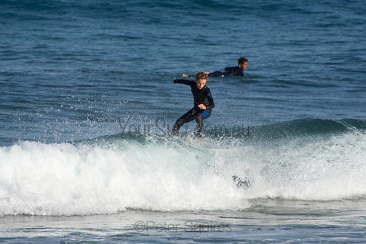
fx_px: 6101
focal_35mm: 600
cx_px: 183
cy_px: 122
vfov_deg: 2.3
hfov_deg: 3.4
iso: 160
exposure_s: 1/1000
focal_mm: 400
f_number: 5.6
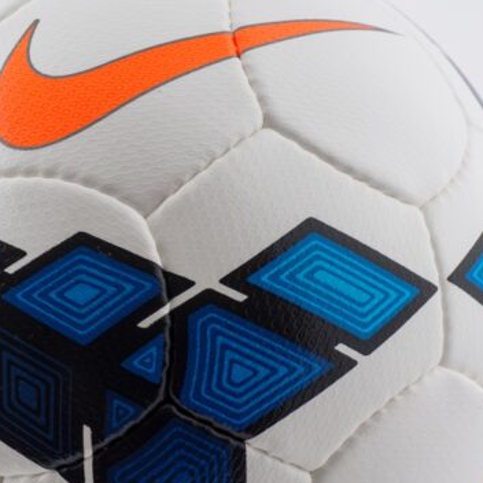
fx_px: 2636
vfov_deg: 10.5
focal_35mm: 167
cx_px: 163
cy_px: 229
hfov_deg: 10.5
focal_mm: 90
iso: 100
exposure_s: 1/60
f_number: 14
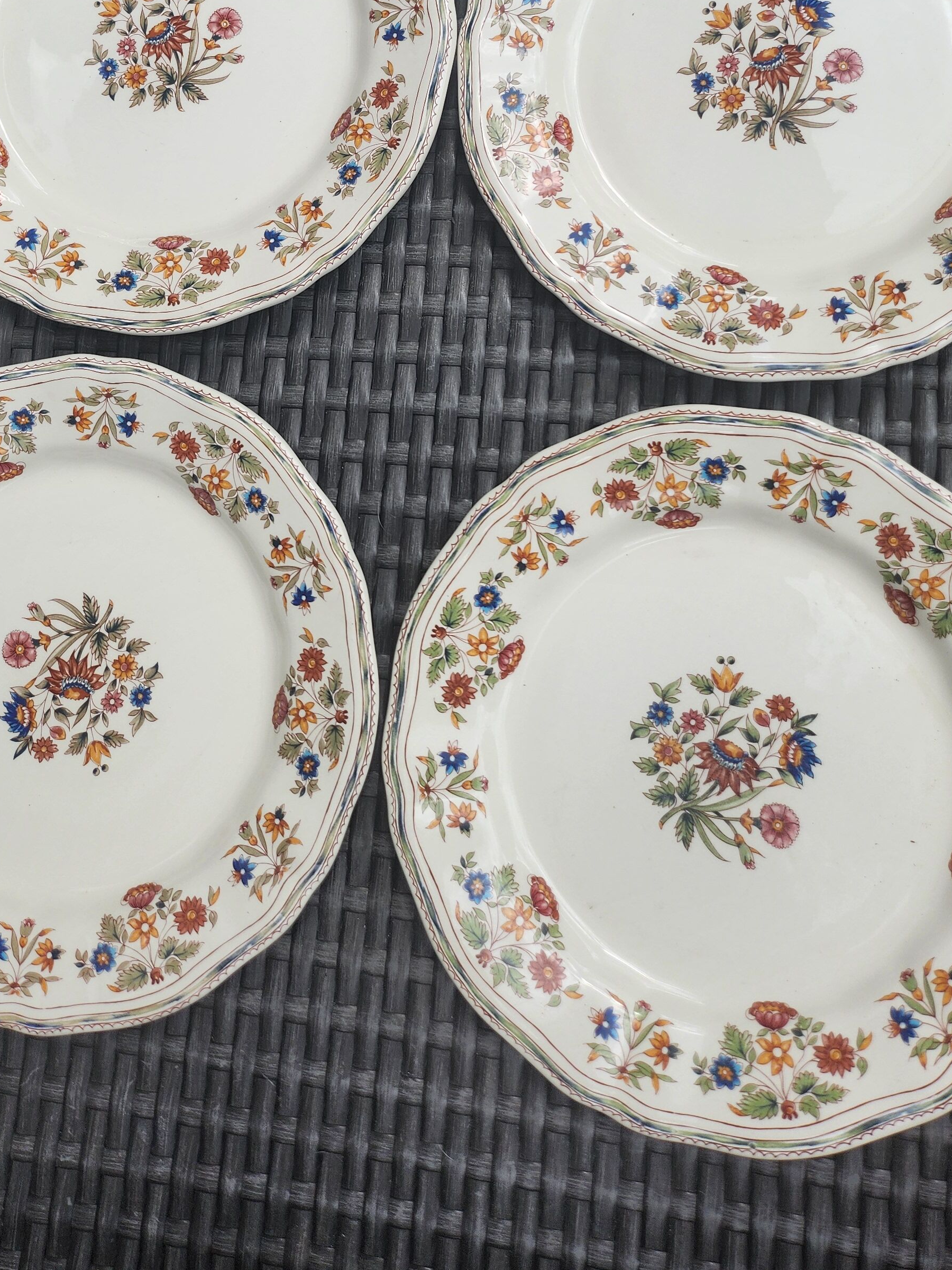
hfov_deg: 35.9
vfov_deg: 44.0
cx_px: 415
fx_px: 1467
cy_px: 213
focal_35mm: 40
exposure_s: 1/2049
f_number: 1.8
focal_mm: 5
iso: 50
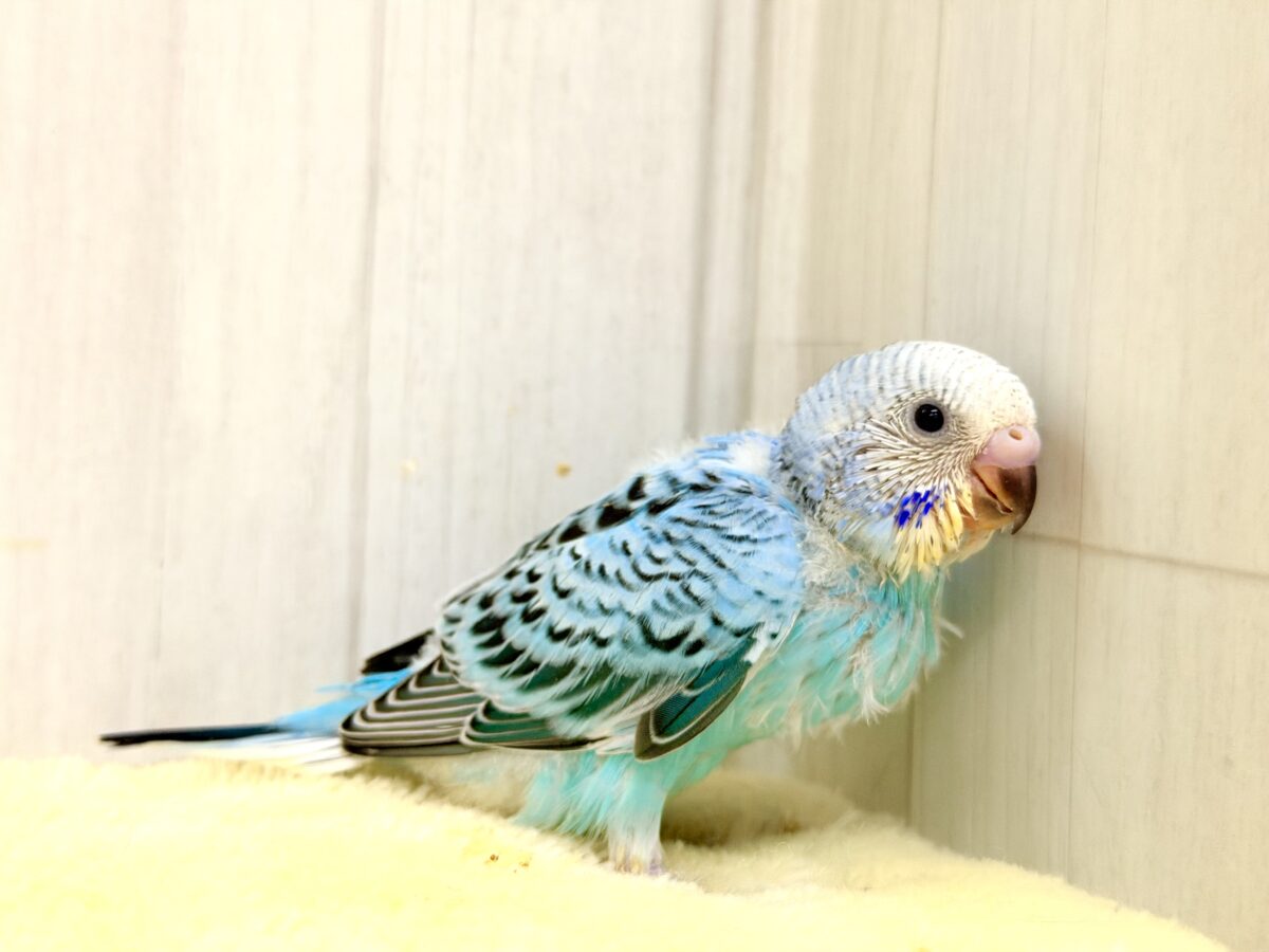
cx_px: 634
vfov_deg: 30.3
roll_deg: -3.3
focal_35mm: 48
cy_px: 476
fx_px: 1760
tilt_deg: -0.8
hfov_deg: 39.7
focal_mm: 6.76
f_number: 1.78
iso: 250
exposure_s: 1/50
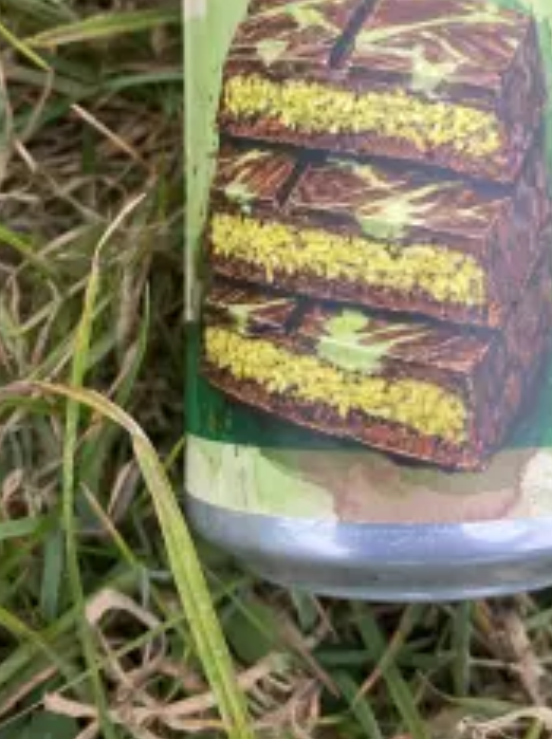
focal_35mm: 43
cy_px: 174
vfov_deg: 42.4
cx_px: 355
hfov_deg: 33.3
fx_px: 917
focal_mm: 4.25
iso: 32
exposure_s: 1/284
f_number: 1.8
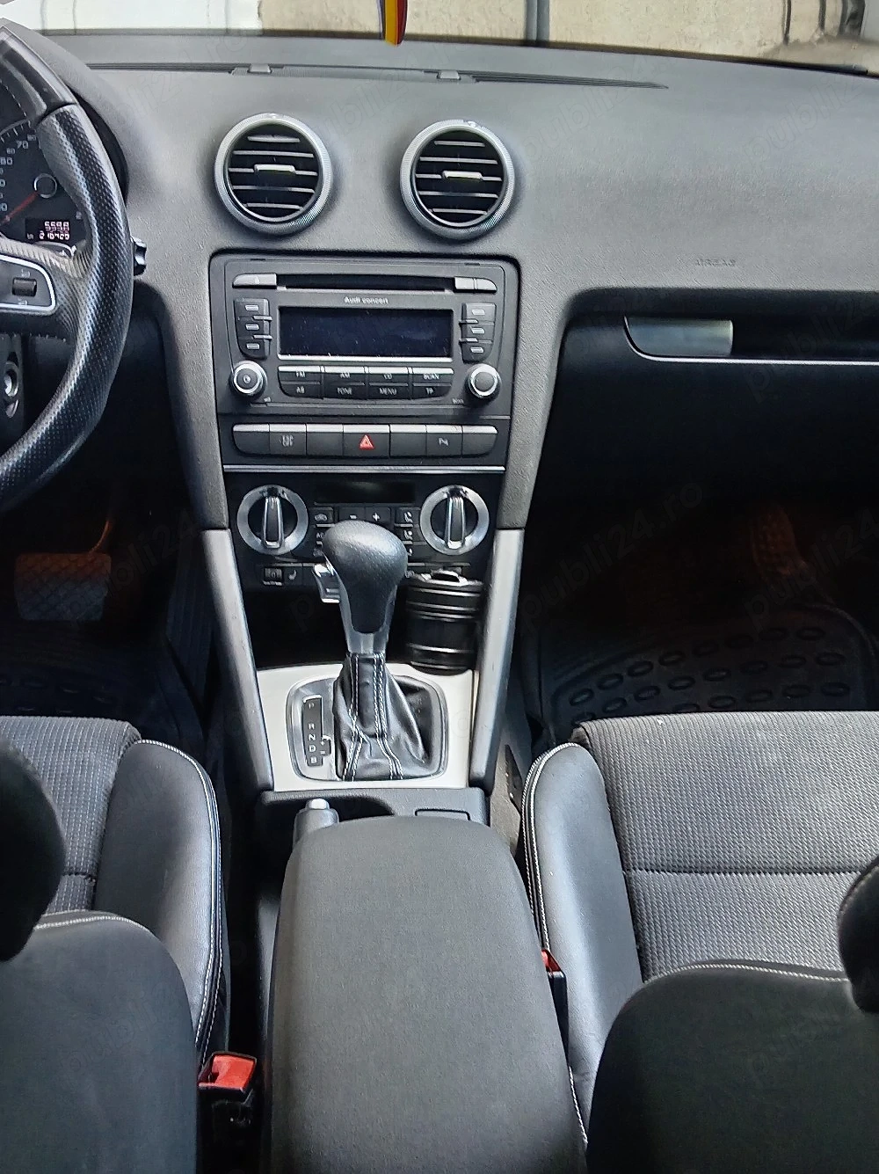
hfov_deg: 35.1
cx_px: 440
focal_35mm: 41
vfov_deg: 45.8
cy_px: 587
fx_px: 1389
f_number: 1.8
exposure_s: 1/100
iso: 822
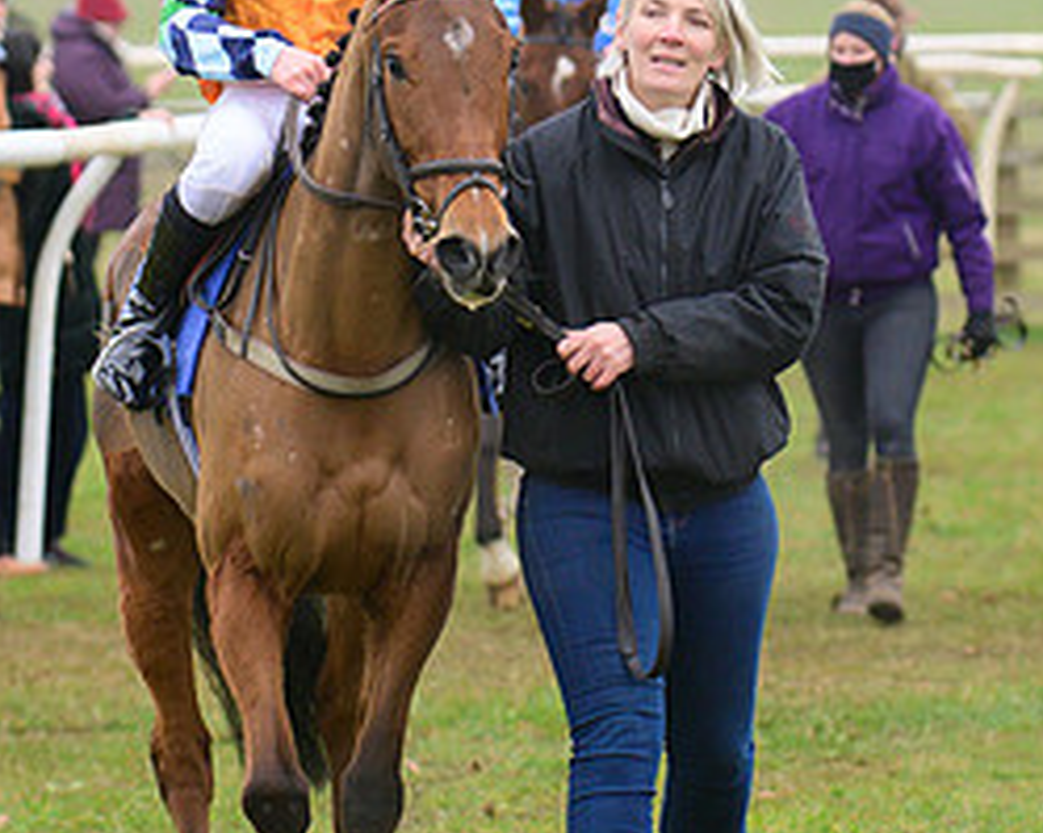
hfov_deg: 4.2
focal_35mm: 461
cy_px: 173
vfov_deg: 3.4
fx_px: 14225
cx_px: 590
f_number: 5
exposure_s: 1/500
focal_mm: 145
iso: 1250
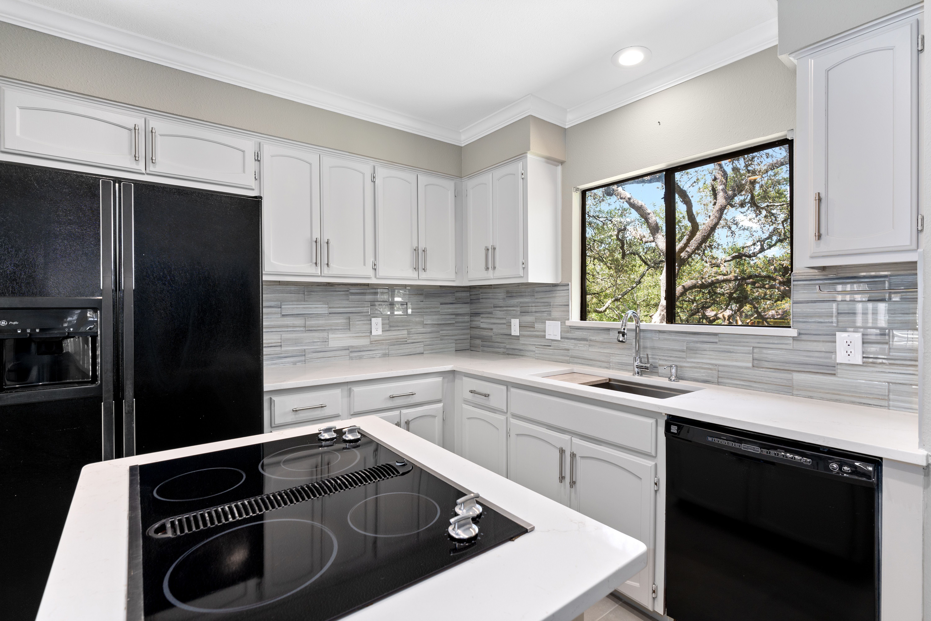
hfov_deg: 96.7
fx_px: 414
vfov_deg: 73.7
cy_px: 310
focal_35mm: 16
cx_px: 466
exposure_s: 1/4
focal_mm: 16
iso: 320
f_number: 8
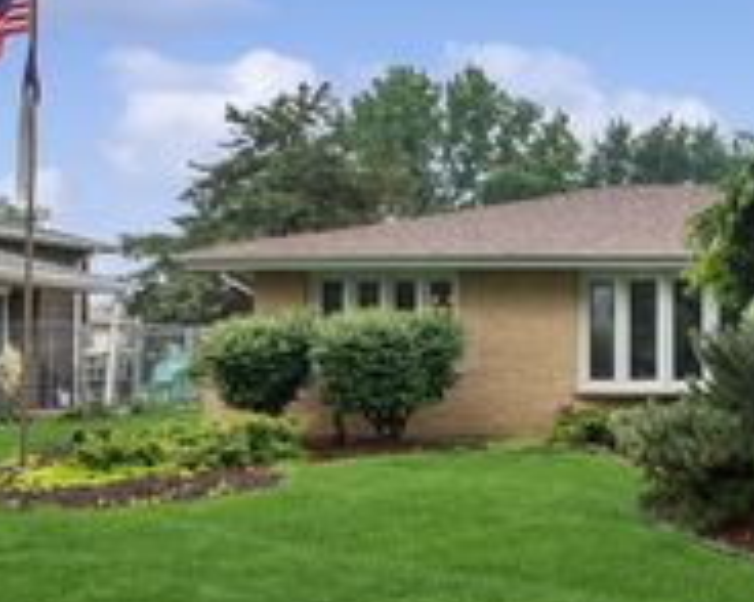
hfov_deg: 31.8
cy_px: 297
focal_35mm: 51
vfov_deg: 29.7
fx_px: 1137
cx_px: 856
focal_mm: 20
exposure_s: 1/80
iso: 400
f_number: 11
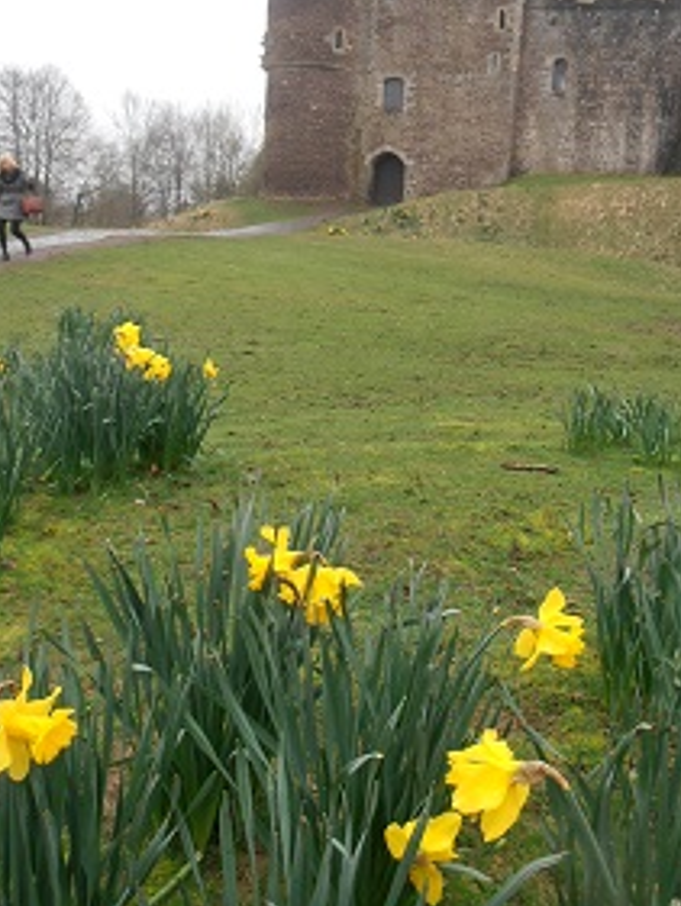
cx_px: 416
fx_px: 917
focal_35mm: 35
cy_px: 387
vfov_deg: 52.4
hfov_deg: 40.5
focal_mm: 4.2
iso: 80
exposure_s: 1/60
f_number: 3
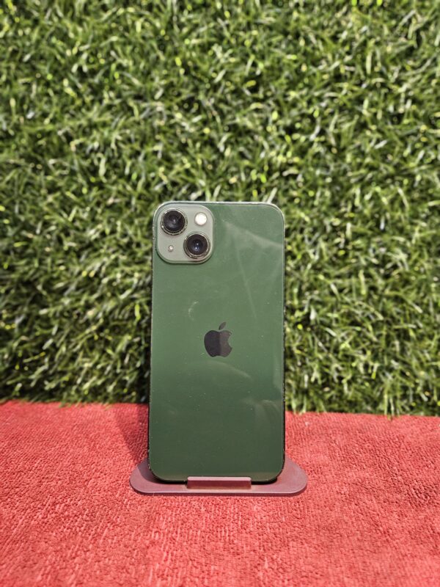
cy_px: 294
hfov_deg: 58.9
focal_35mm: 23
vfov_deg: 73.9
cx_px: 220
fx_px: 390
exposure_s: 1/100
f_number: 1.8
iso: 800
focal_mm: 5.4
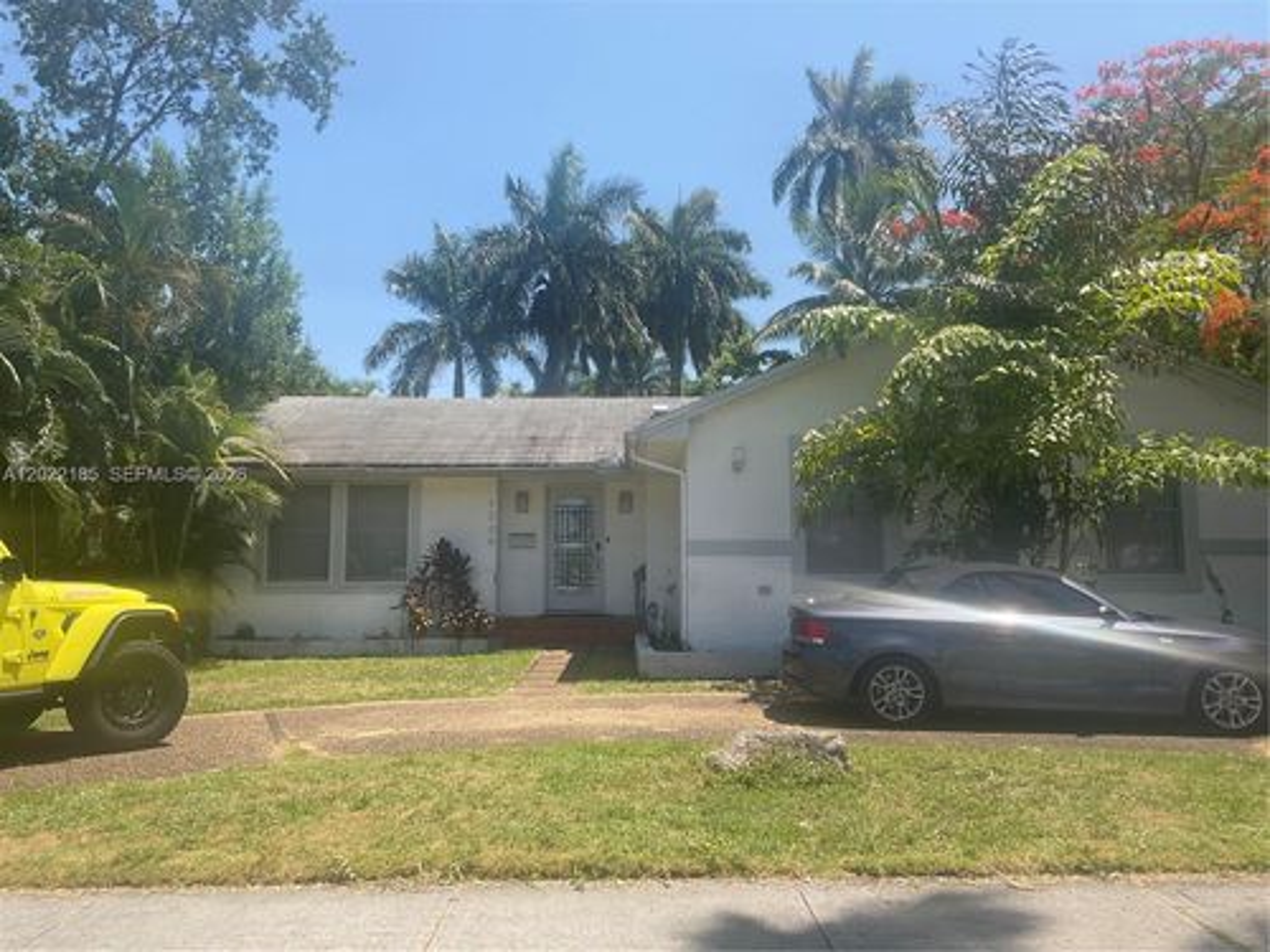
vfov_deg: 48.2
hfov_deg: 61.7
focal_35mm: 29
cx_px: 635
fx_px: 1064
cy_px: 476
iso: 16
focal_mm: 3
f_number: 1.8
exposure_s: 1/1250
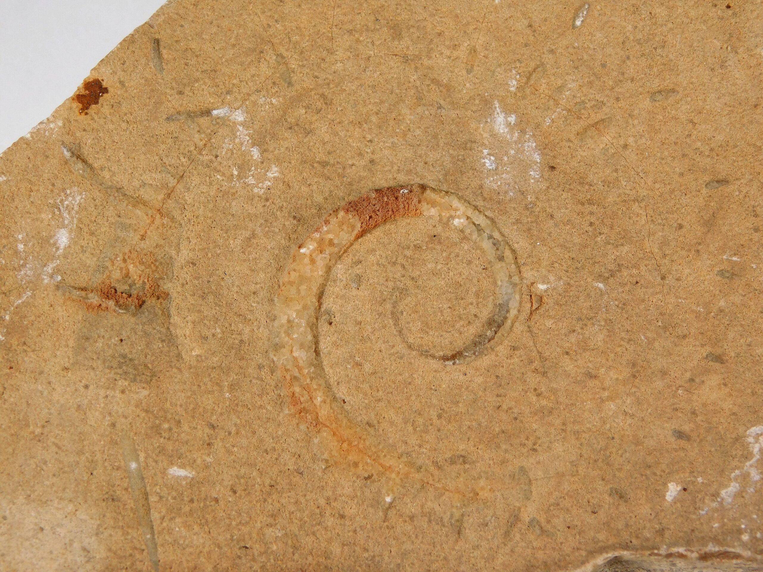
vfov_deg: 14.9
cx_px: 382
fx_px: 2182
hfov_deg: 19.8
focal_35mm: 99
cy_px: 286
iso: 125
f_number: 4.6
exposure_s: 1/200
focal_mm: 17.6
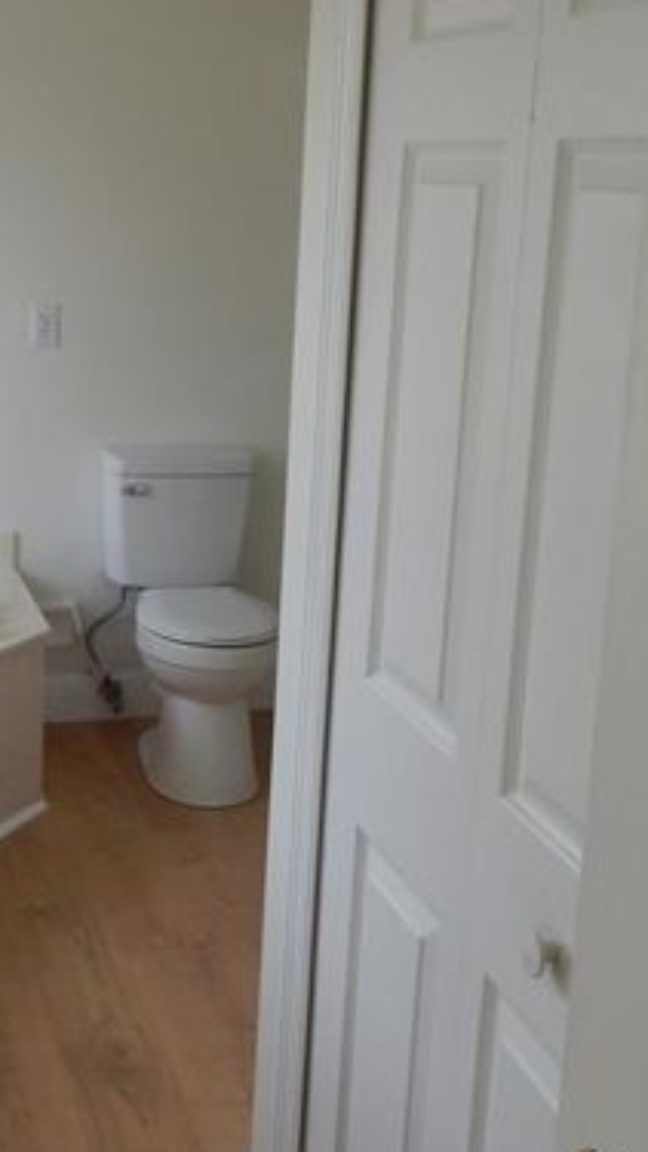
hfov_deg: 25.7
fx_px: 1374
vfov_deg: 45.1
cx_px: 66
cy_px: 430
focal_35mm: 45
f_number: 3
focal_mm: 4
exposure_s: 1/160
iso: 125
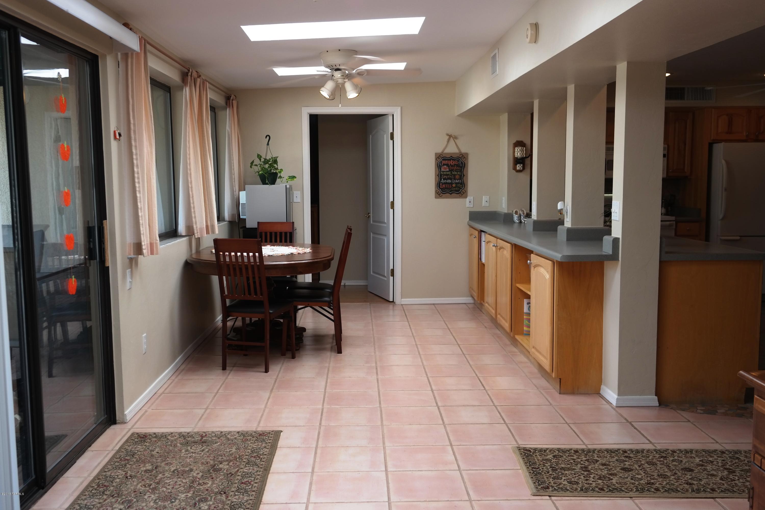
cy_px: 255
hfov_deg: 53.1
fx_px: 765
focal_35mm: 36
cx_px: 382
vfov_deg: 36.9
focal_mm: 24
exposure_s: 1/100
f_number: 3.5
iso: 100
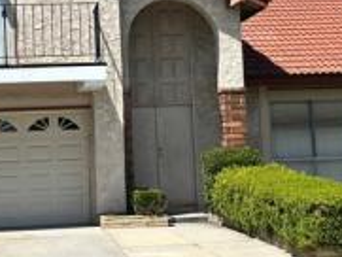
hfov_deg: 18.5
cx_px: 108
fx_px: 1048
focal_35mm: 106
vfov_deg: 13.9
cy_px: 28
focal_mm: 6.86
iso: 64
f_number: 1.78
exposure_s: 1/4184
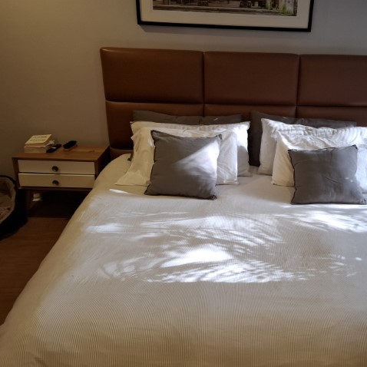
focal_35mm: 34
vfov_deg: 48.4
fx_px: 408
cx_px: 258
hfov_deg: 47.3
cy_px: 180
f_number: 1.8
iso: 200
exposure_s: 1/50
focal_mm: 5.54
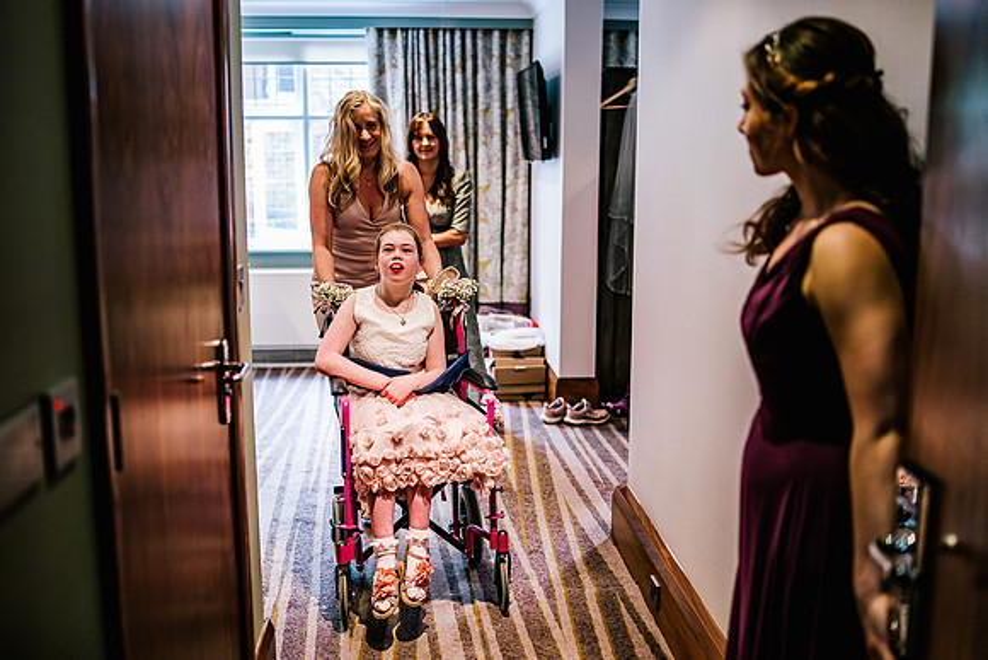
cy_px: 330
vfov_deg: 36.2
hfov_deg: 52.2
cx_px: 494
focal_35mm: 37
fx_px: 1009
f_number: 1.4
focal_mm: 35
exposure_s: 1/250
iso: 500
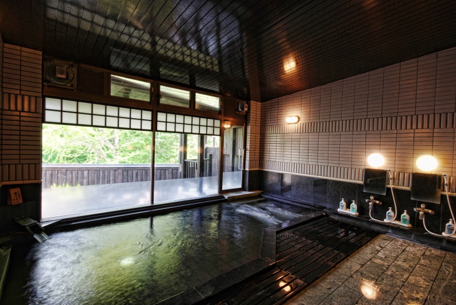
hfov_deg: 96.7
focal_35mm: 16
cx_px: 228
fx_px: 203
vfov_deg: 73.9
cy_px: 152
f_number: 11
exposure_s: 1/3.33
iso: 200
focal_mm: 11
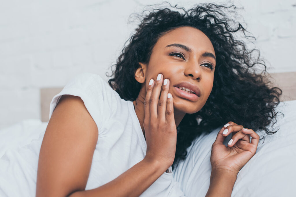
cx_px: 148
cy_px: 98
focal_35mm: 50
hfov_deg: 39.6
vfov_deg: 27.0
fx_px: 411
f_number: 3.5
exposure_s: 1/100
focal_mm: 50
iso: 500
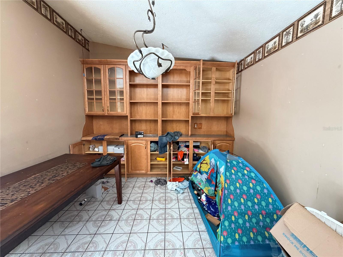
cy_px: 128
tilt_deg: -6.1
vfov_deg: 85.7
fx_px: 139
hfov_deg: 102.1
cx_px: 172
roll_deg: -0.6
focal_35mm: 14
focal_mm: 2.22
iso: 400
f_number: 2.2
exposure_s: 1/60
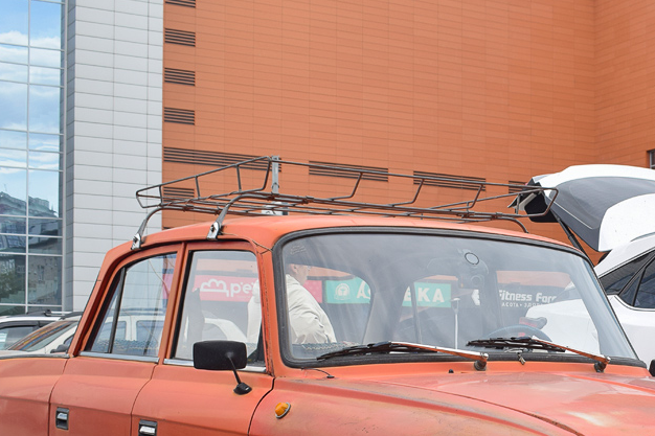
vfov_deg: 19.4
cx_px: 537
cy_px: 391
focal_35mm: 69
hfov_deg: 28.5
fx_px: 1255
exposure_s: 1/320
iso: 200
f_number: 6.3
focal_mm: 24
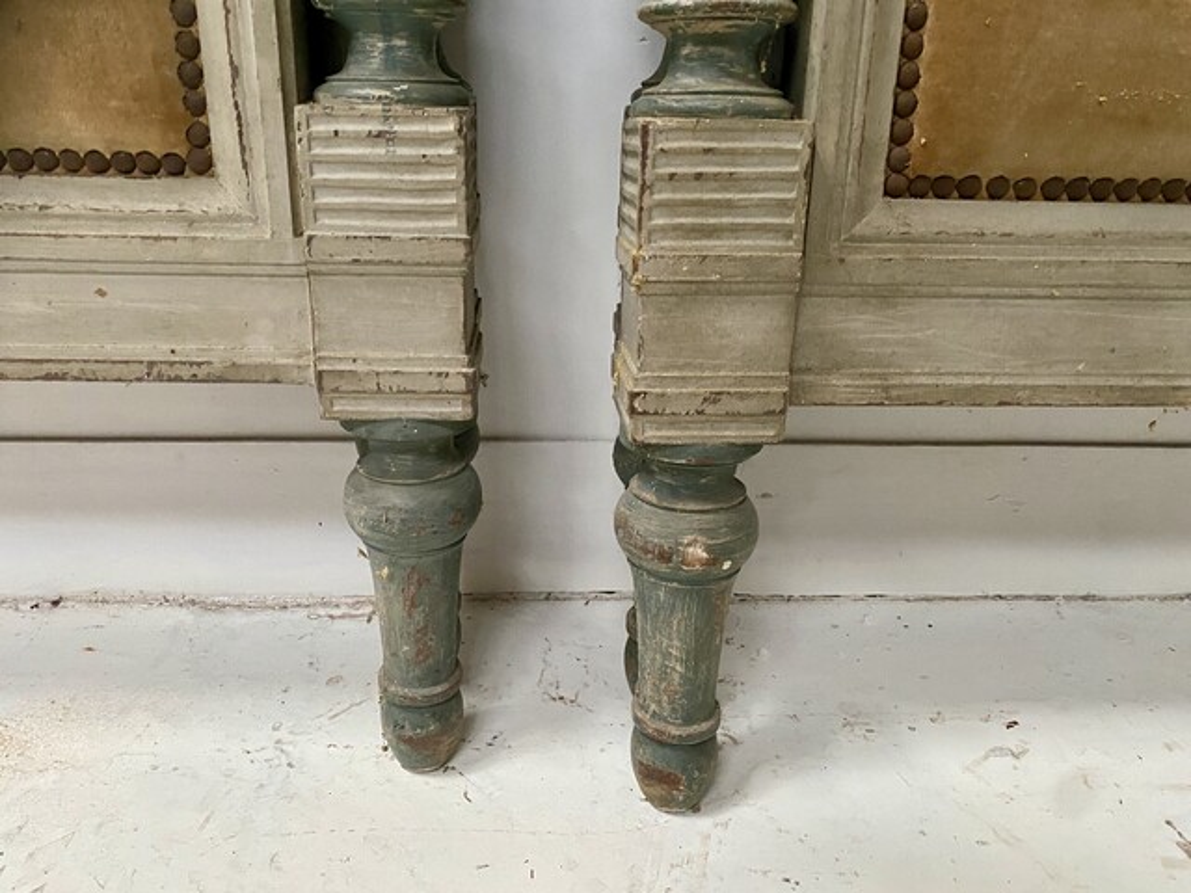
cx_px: 596
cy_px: 446
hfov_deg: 67.3
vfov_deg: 53.1
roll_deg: -2.0
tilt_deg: -24.0
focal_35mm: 26
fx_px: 895
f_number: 1.8
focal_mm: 4.25
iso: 500
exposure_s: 1/40
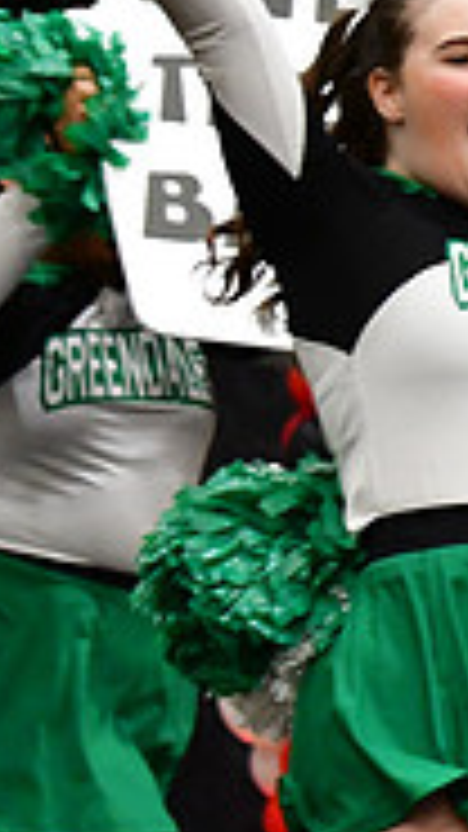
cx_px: -774
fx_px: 21784
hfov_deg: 1.2
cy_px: 358
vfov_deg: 2.2
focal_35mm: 987
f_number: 3.5
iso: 5000
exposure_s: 1/500
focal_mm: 200
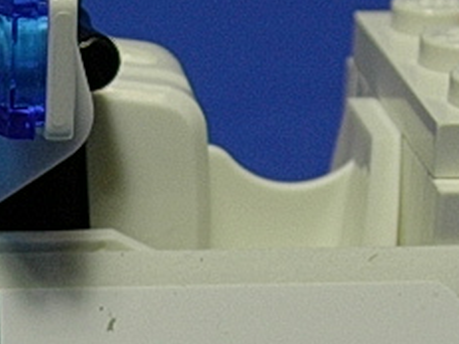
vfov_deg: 7.1
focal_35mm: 208
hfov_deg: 9.4
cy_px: 350
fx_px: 2757
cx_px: -83
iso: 70
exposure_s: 1/42.7
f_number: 3.8
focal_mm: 11.3
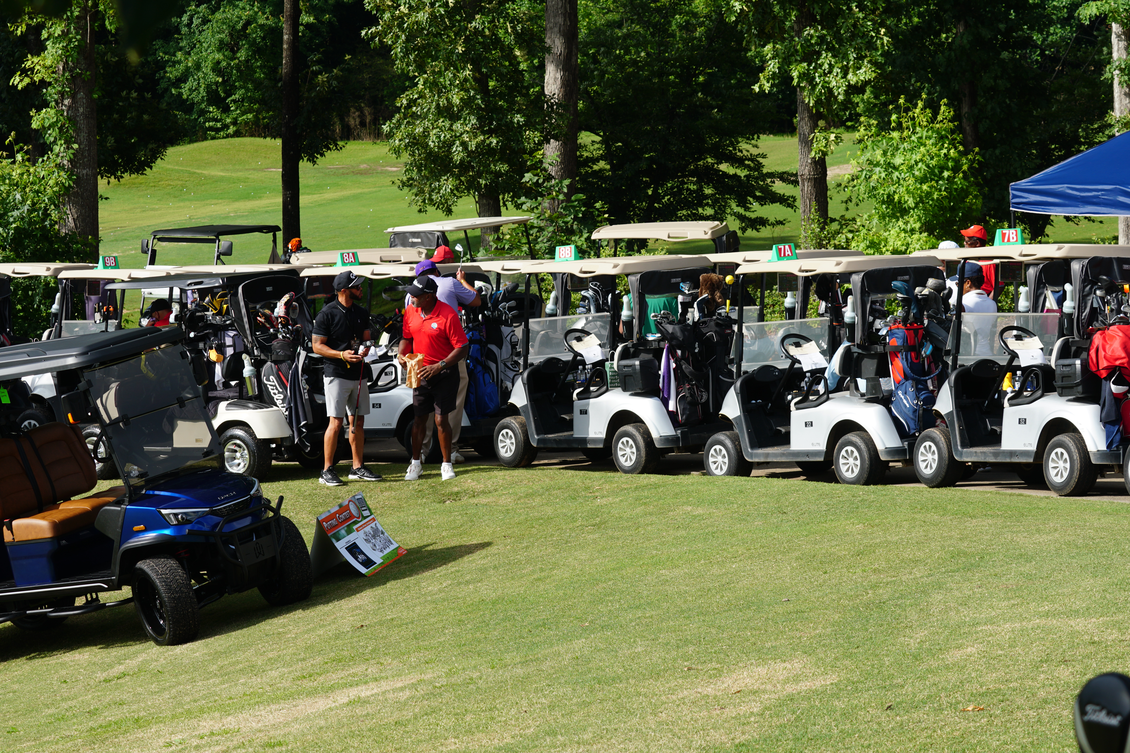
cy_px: 376
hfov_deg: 19.5
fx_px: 3296
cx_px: 565
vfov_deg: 13.0
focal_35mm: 105
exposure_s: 1/200
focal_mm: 70
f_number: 8
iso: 100
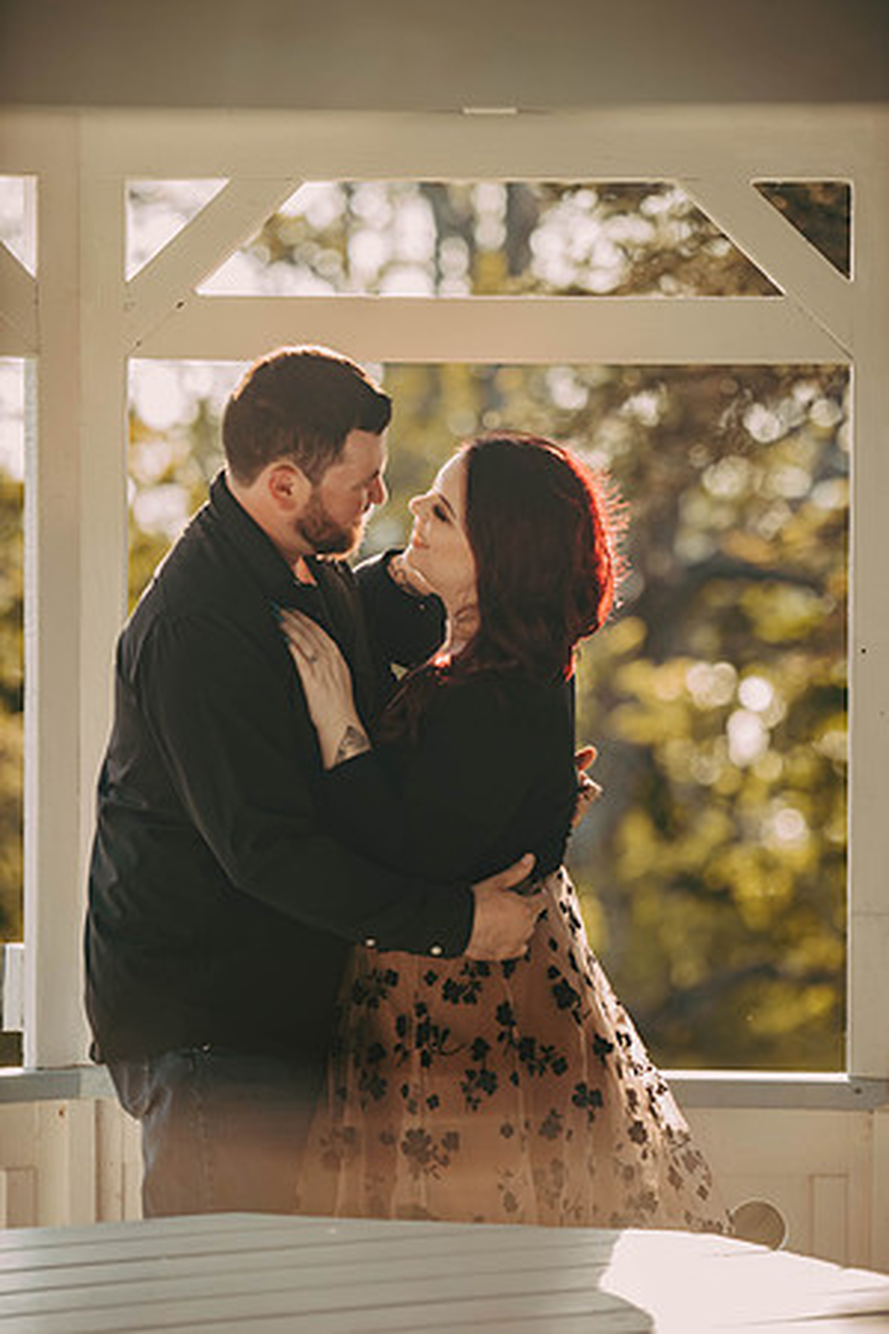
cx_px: 444
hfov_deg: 10.5
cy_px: 667
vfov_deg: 15.8
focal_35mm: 130
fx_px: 4815
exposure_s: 1/1000
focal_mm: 130
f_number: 2.8
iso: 400
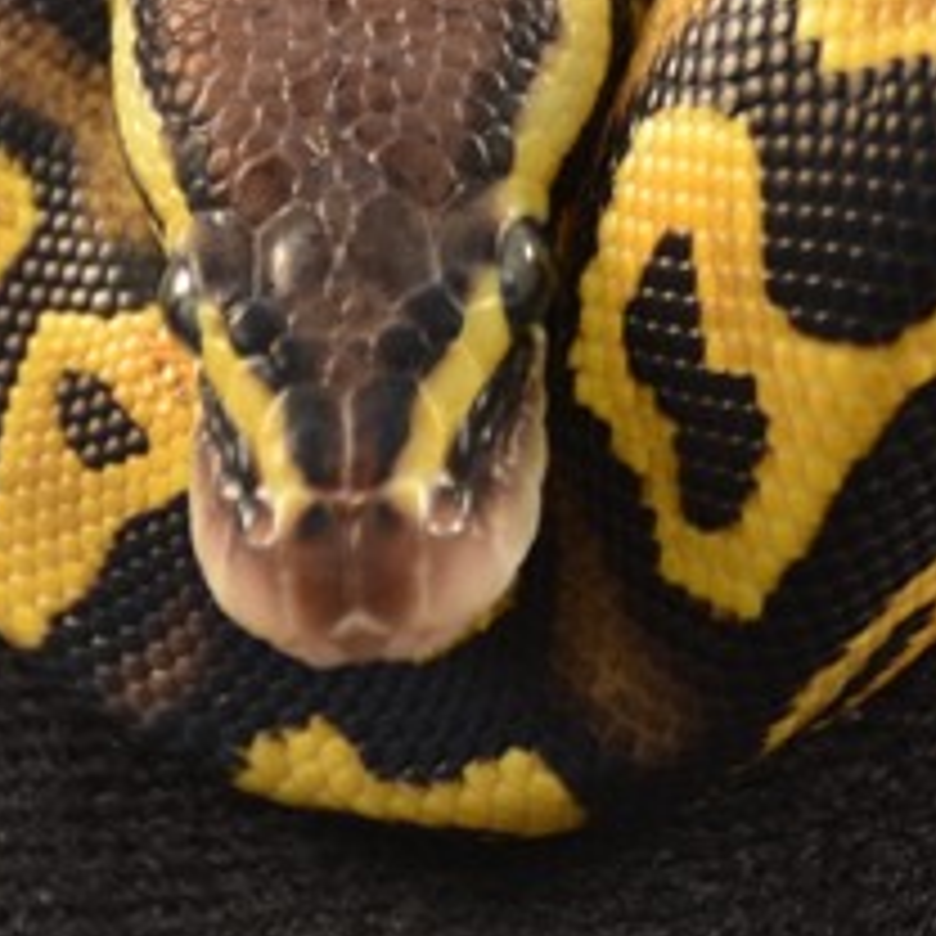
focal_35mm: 556
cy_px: -263
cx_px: 754
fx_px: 17009
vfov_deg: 3.1
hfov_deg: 3.2
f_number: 5.6
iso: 200
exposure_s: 1/60
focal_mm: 112
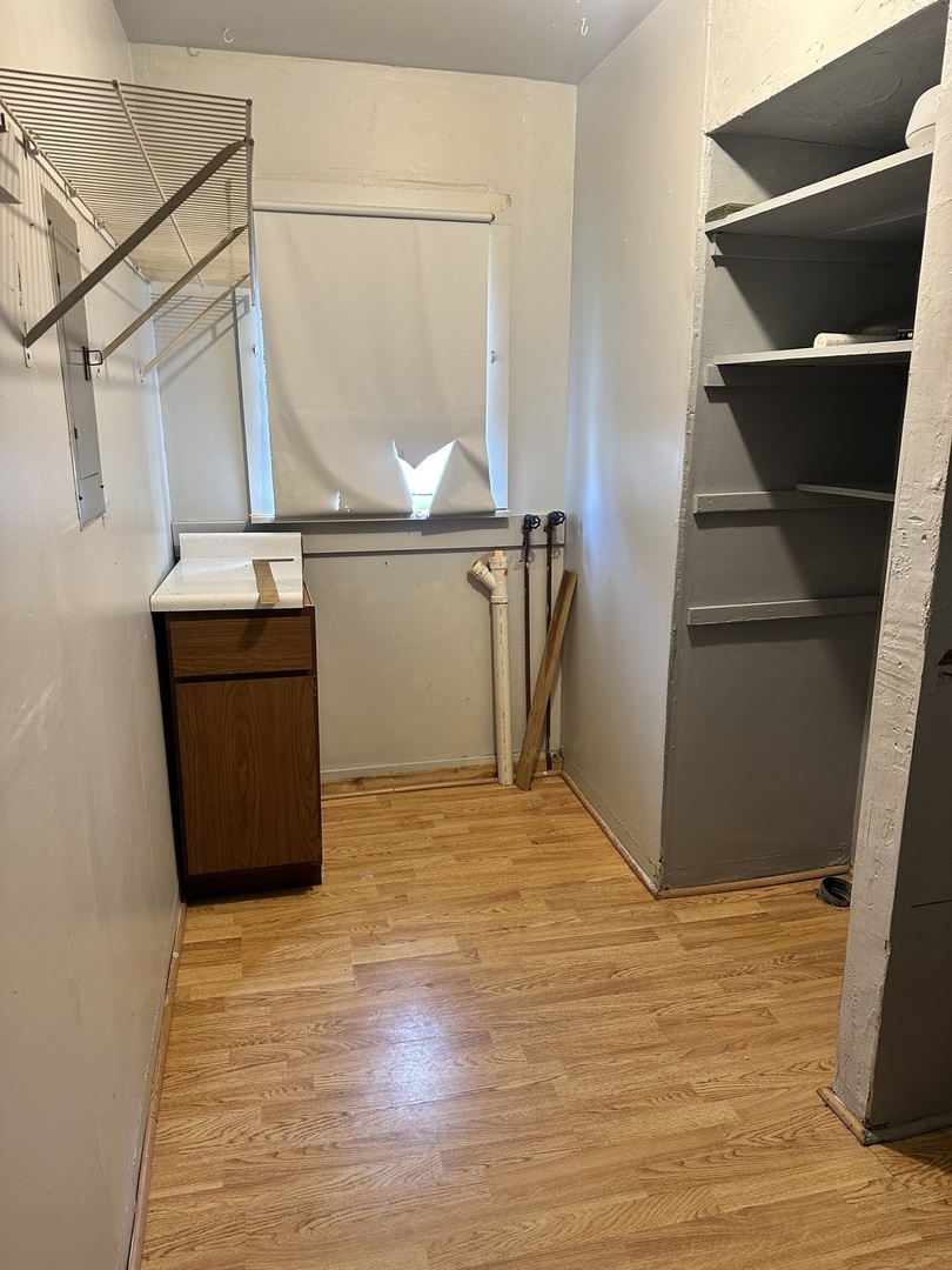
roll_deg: -0.6
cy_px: 635
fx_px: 880
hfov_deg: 56.8
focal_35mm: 24
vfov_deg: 71.6
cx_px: 476
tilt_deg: -14.0
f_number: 1.78
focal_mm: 6.86
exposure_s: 1/60
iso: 200
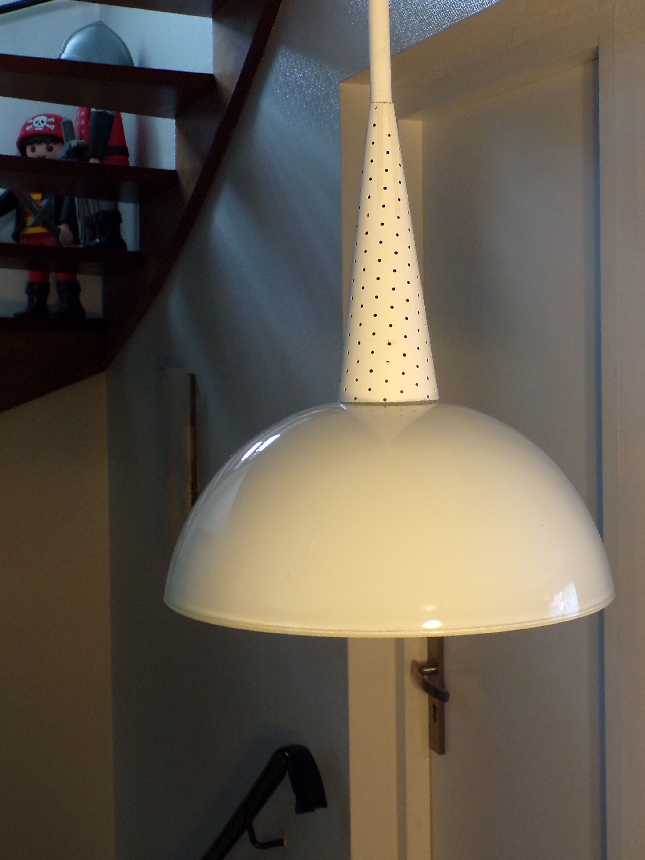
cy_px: 341
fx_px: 1317
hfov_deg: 27.5
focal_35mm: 53
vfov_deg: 36.0
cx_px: 386
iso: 245
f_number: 3.4
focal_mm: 7.6
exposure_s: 1/17
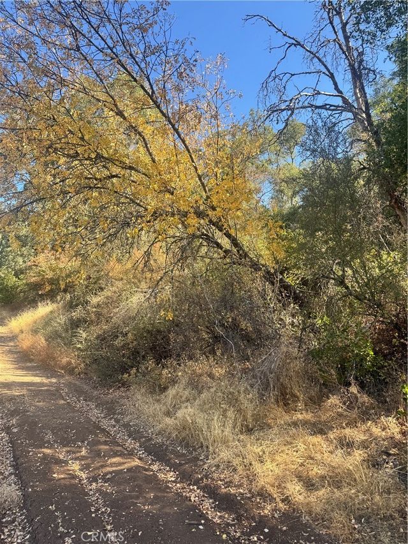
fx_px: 377
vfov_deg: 71.6
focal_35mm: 24
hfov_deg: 56.8
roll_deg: +1.2
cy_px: 272
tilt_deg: +7.6
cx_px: 204
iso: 80
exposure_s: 1/1010
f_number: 1.78
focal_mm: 6.76
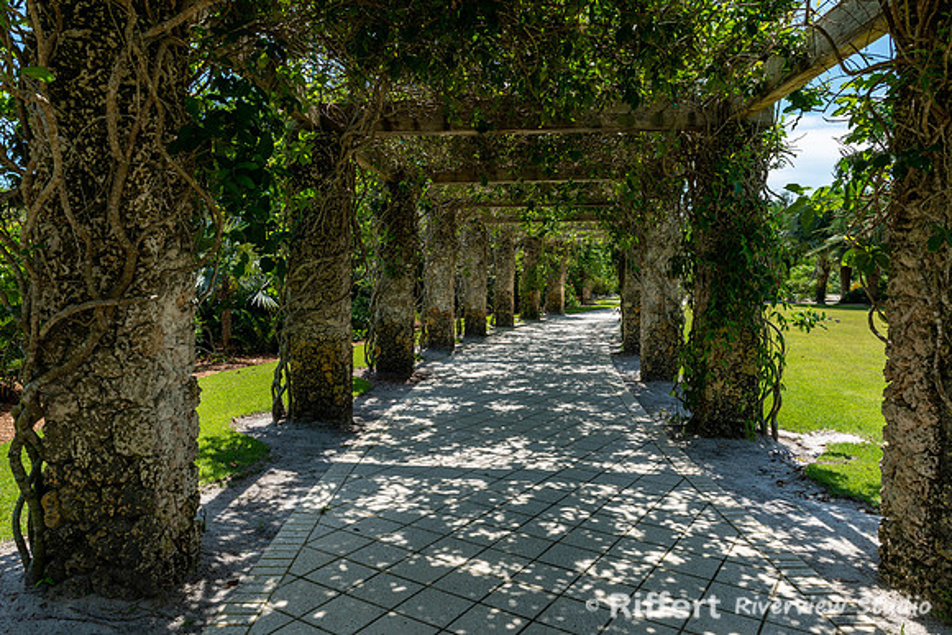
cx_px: 476
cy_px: 318
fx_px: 655
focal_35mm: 25
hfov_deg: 72.0
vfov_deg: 51.7
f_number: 10
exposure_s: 1/100
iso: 100
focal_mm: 24
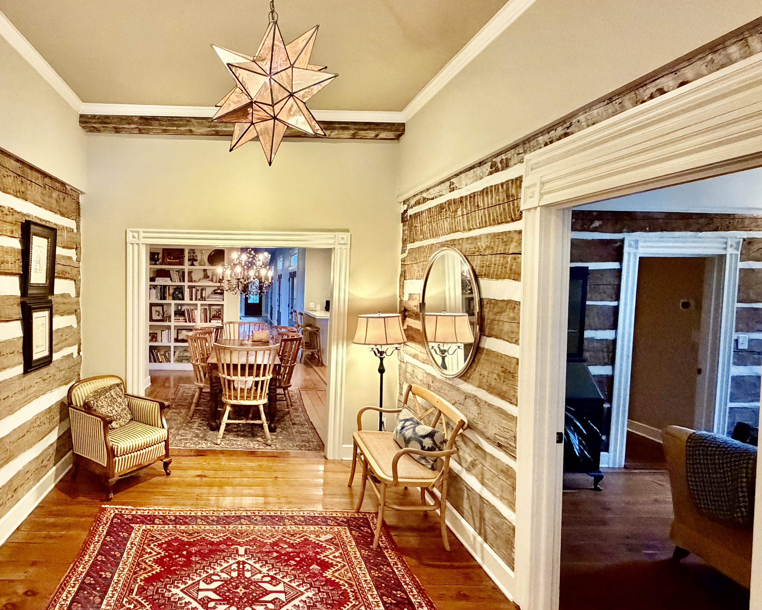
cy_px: 307
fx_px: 474
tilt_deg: -2.4
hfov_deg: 75.0
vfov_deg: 65.5
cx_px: 248
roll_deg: -0.7
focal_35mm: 21
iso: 1250
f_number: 2.2
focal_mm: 2.22
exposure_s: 1/60
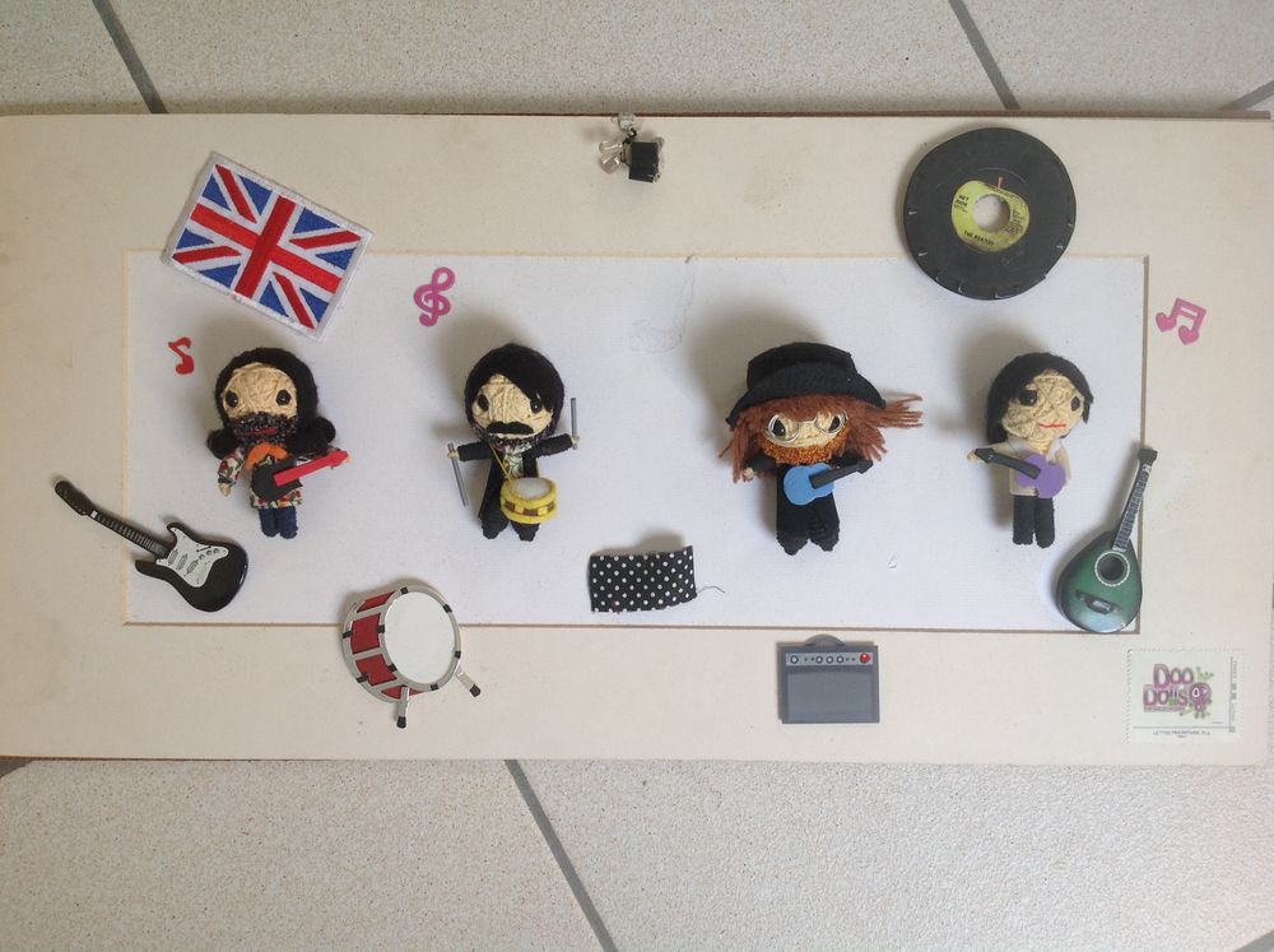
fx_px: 1286
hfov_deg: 52.7
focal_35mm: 35
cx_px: 637
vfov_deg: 40.6
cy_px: 476
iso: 50
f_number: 2.4
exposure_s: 1/60
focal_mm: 4.28
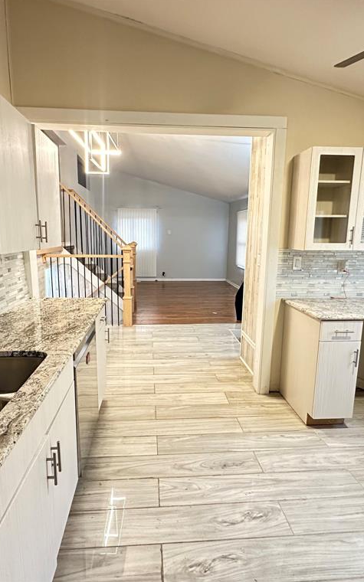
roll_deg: -0.6
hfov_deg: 59.6
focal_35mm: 20
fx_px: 317
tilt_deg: -10.4
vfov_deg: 85.1
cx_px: 172
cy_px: 289
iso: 800
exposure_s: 1/60
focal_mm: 2.22
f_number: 2.2
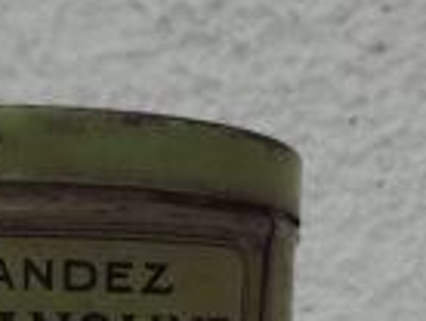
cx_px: 90
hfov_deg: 18.7
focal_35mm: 104
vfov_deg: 12.9
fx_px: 1282
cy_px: 586
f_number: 3
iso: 80
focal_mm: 4.3
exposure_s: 1/800
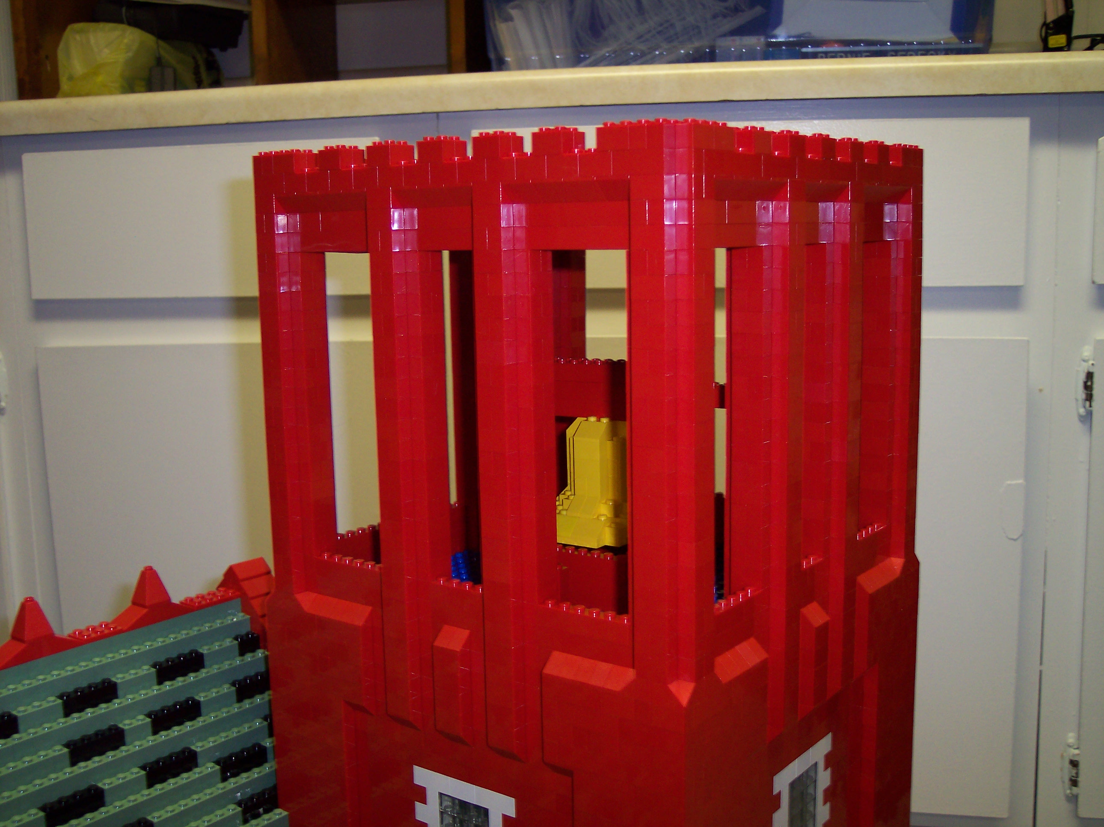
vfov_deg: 37.7
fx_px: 1211
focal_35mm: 38
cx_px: 552
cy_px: 414
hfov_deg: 49.0
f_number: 2.8
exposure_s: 1/30
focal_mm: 8
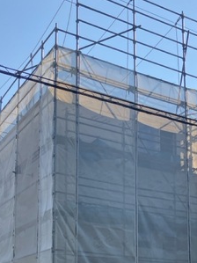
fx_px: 456
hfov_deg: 24.4
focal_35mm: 60
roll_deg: -1.3
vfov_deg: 30.4
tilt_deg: +10.0
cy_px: 251
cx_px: 106
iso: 32
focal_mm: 3.99
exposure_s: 1/1215
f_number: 1.8
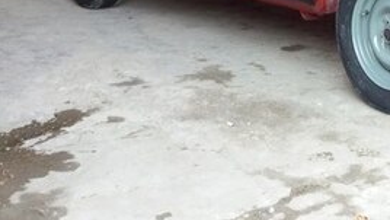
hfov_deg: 27.1
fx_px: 776
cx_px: 361
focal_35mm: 75
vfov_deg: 14.9
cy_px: -117
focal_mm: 3.7
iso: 100
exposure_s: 1/33
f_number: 1.9
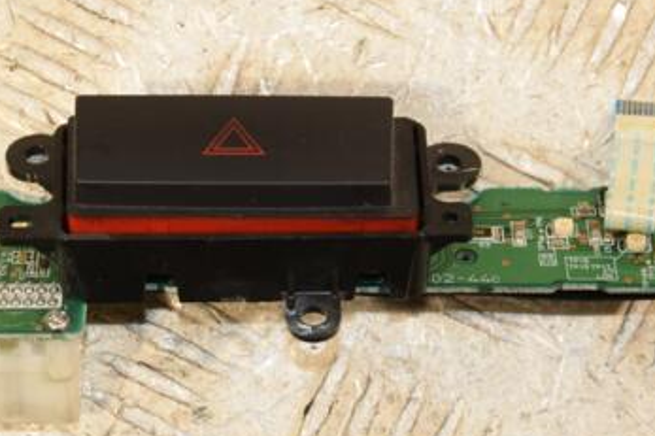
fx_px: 2455
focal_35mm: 135
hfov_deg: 15.2
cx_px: 253
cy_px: 236
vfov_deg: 10.1
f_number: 7.1
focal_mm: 52
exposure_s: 1/200
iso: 800
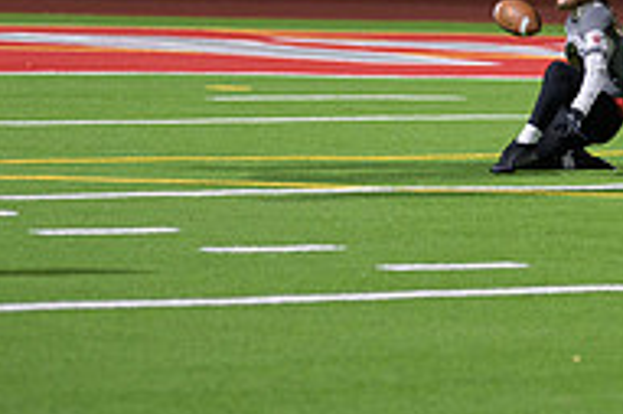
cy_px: -24
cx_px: 603
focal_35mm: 365
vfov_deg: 3.8
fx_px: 6311
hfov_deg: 5.6
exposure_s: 1/200
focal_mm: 120
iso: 1100
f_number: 2.8
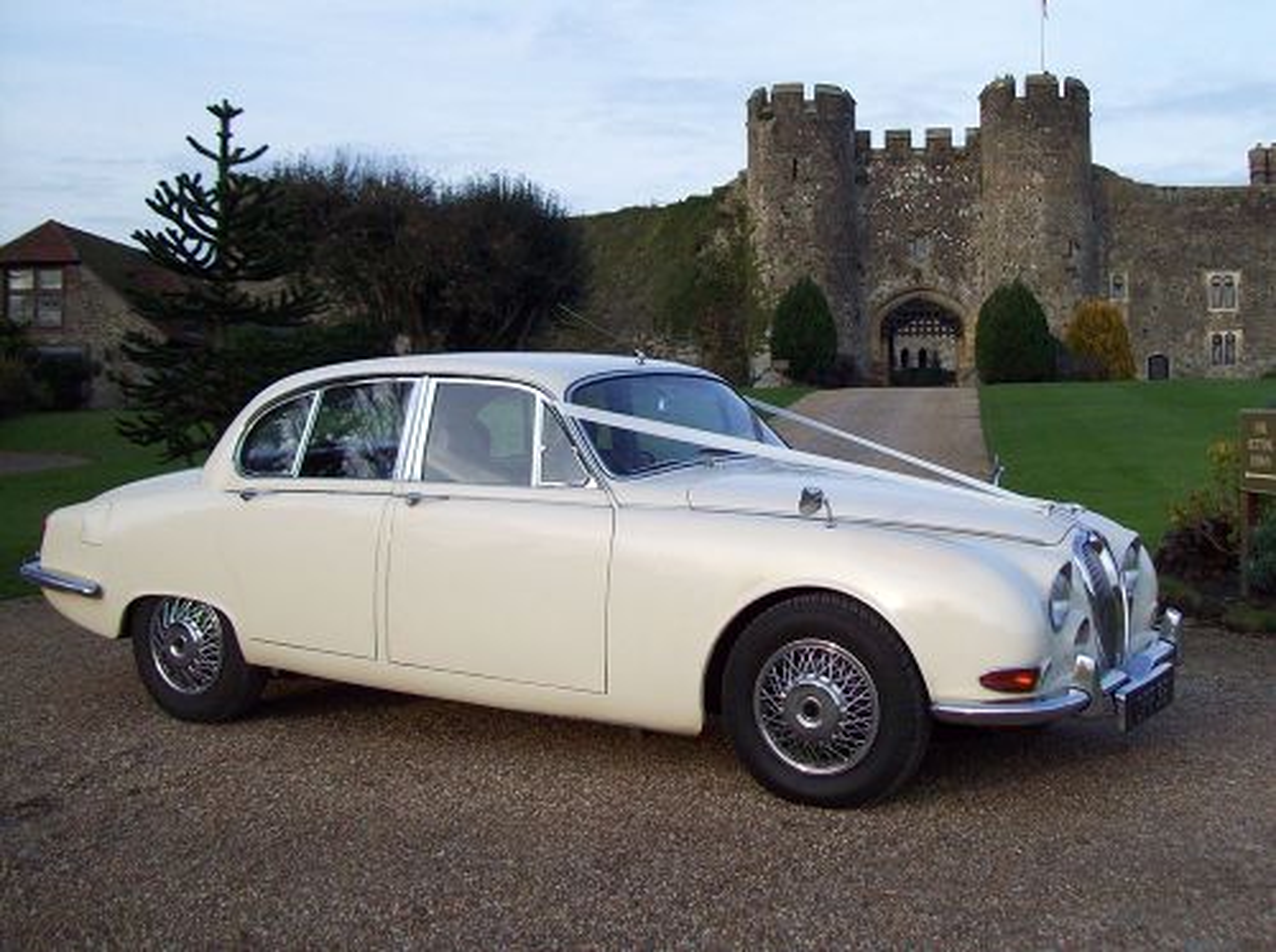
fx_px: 1324
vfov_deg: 39.5
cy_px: 476
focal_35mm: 36
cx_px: 638
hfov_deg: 51.4
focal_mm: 6
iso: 80
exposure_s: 1/407
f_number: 2.7
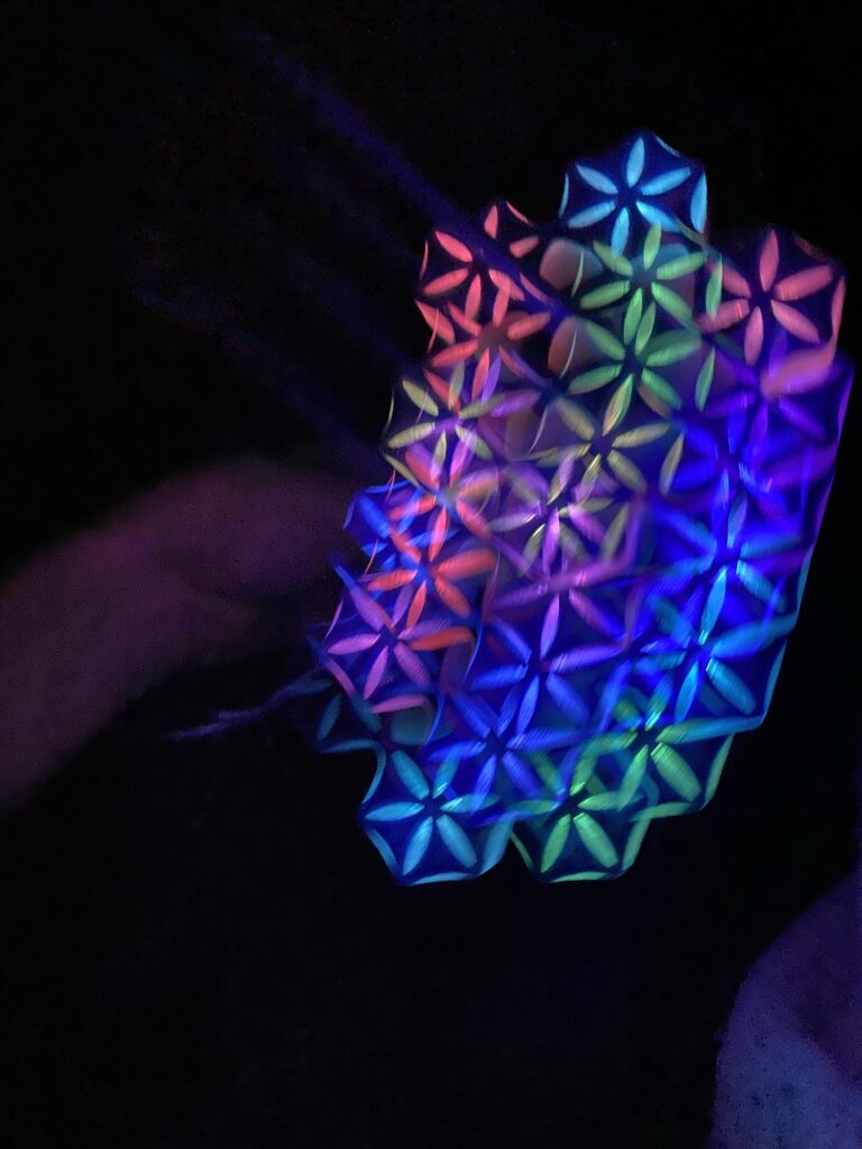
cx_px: 431
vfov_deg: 67.3
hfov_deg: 53.1
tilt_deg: -25.1
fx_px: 863
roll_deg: -0.6
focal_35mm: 26
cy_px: 574
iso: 800
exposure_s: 1/18
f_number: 1.8
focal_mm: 4.25
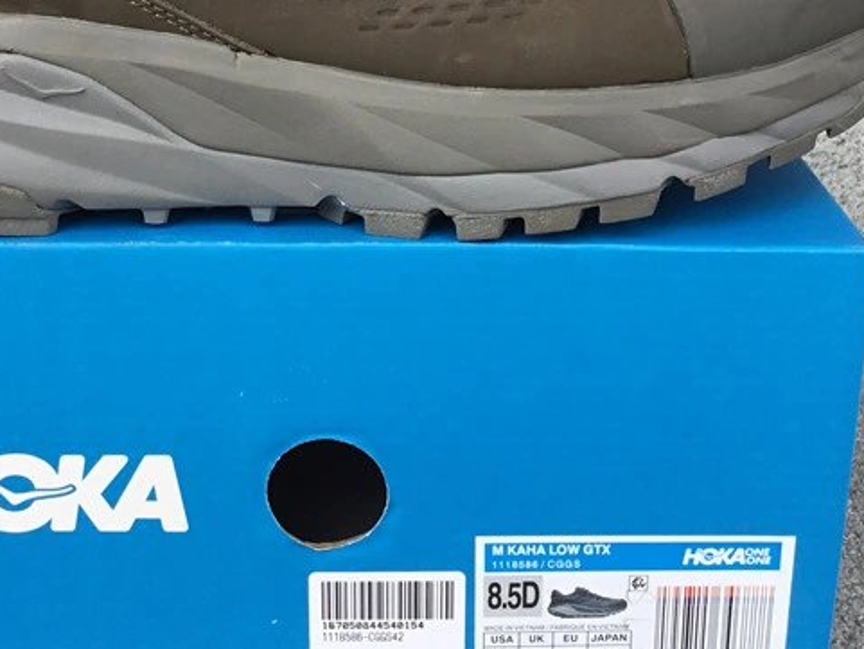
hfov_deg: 33.1
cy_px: 147
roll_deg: +0.8
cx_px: 336
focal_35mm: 58
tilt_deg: -18.8
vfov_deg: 24.9
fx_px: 1448
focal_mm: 3.3
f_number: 2.4
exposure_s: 1/100
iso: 32
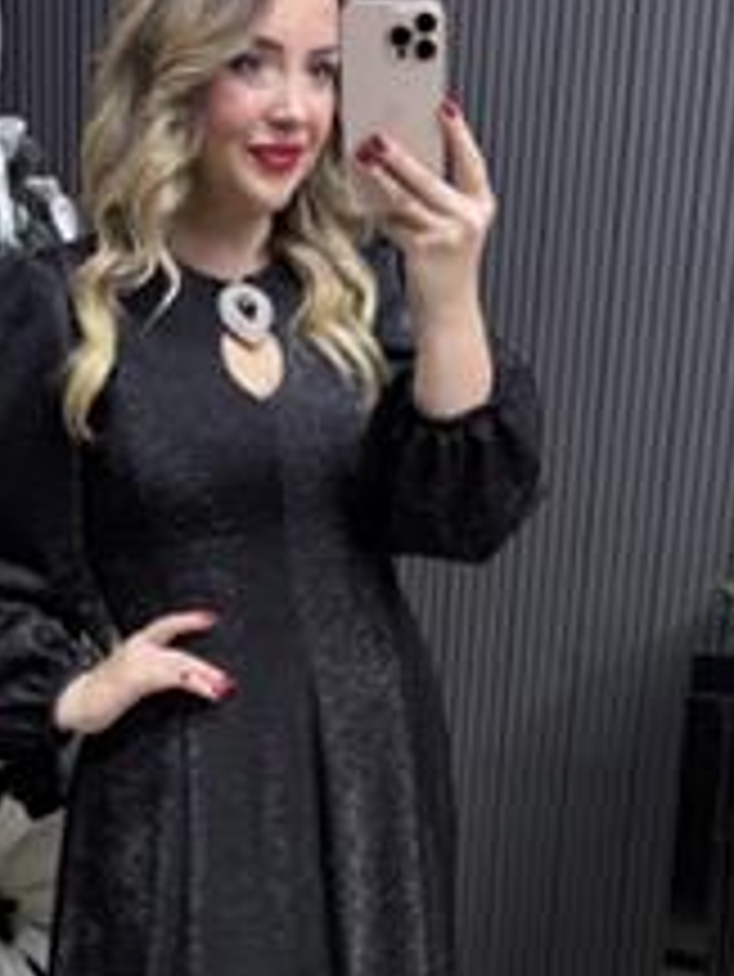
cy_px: 744
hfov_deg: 24.8
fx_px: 1666
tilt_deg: -28.4
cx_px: 320
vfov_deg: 32.0
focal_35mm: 59
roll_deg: -2.8
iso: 200
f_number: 1.78
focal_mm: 6.76
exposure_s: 1/50
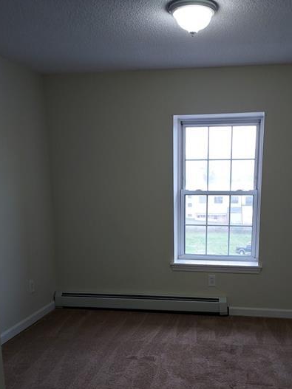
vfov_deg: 51.8
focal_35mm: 35
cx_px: 186
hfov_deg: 40.4
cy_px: 255
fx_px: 394
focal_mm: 4.6
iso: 64
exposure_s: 1/60
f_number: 1.8
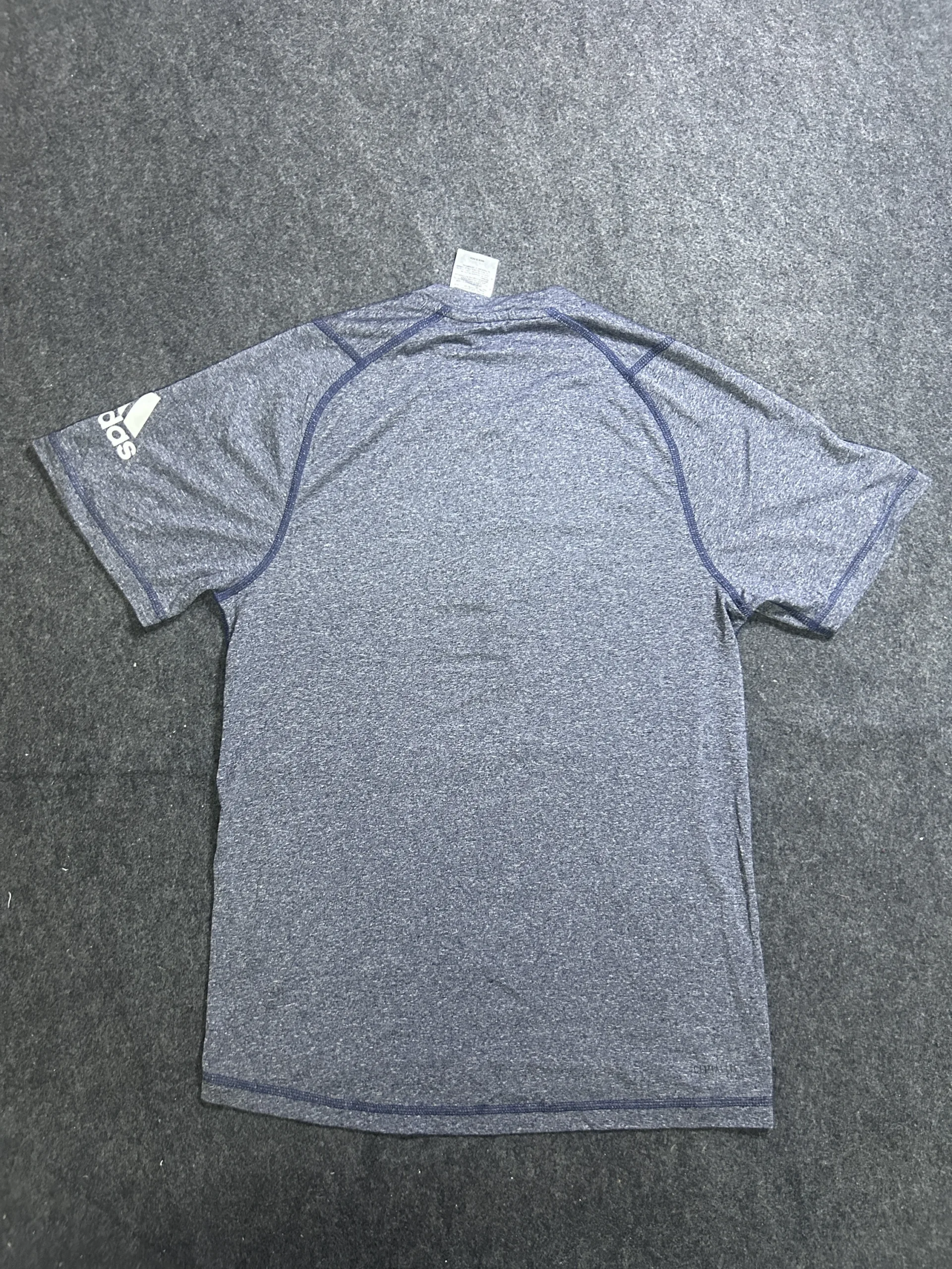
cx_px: 476
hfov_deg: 53.1
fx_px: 953
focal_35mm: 26
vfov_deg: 67.3
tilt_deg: -62.2
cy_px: 634
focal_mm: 5.7
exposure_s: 1/50
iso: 500
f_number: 1.5
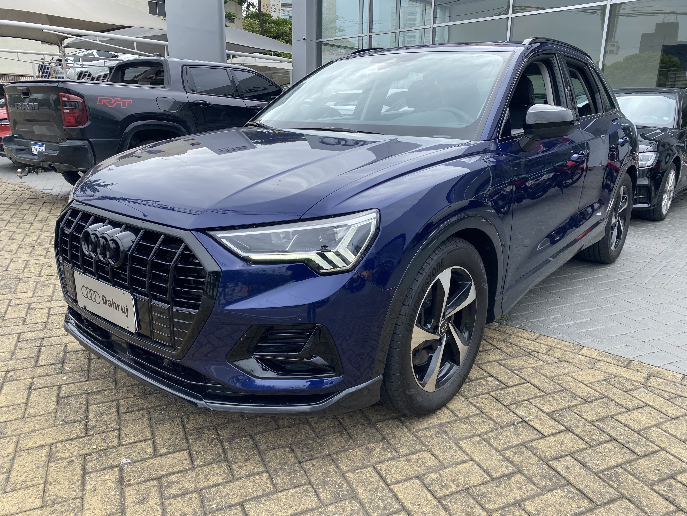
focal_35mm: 26
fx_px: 516
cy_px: 258
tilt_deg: -14.4
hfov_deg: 67.3
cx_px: 344
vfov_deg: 53.1
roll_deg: -0.2
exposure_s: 1/1093
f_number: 1.8
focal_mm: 4.25
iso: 32
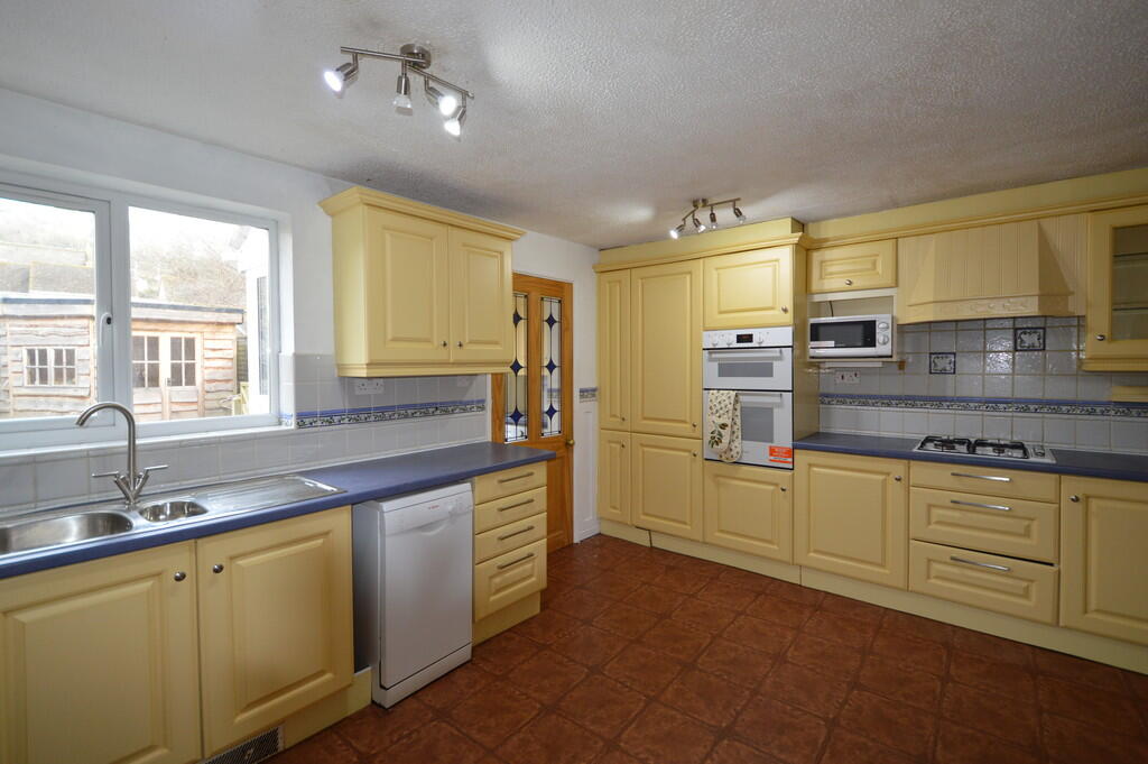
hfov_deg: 100.4
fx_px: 478
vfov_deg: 77.2
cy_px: 382
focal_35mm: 15
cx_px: 574
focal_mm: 10
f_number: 4
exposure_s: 1/80
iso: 400
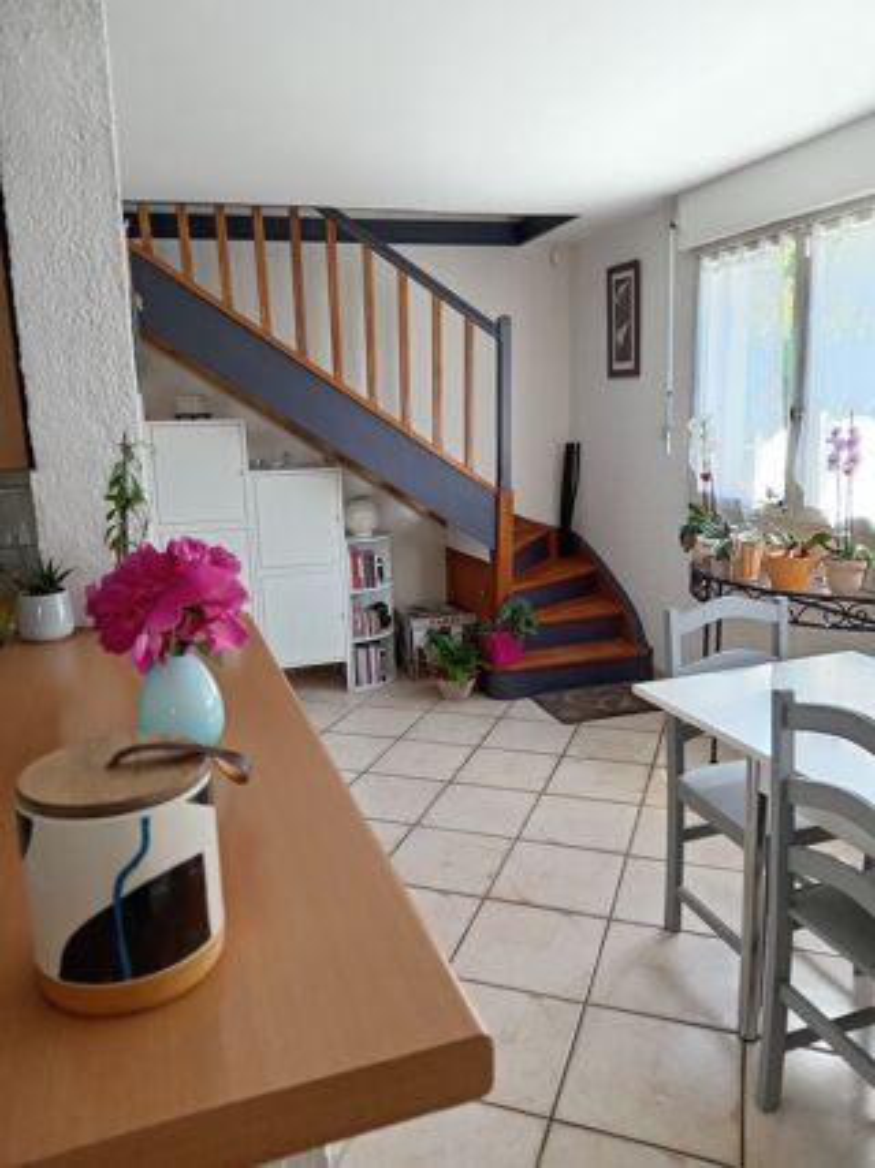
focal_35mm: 25
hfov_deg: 54.9
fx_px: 843
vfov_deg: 69.4
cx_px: 438
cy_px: 584
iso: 226
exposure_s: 1/33.3
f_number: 1.8
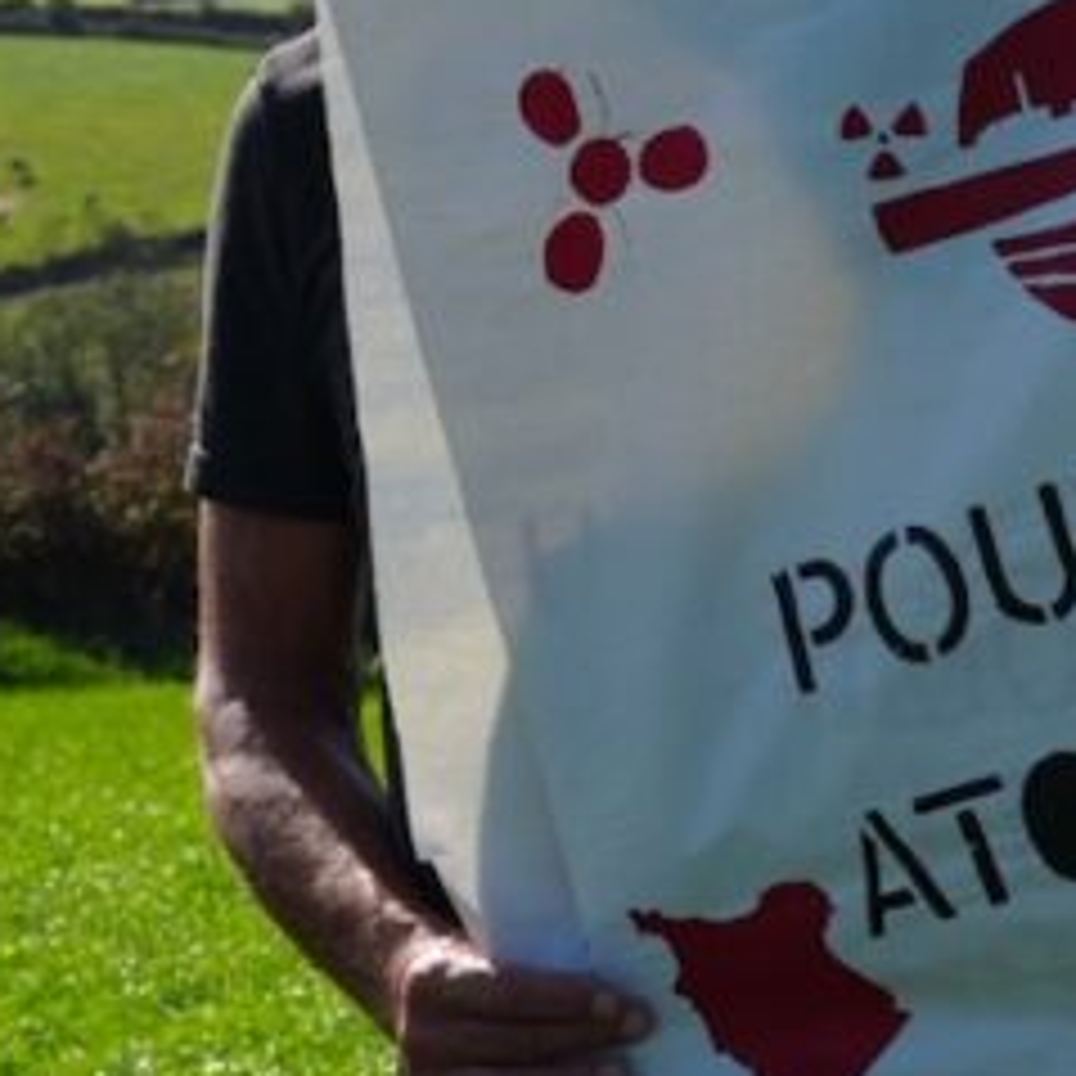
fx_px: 6400
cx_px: 806
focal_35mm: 182
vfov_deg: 9.6
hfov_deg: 9.6
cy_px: 266
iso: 100
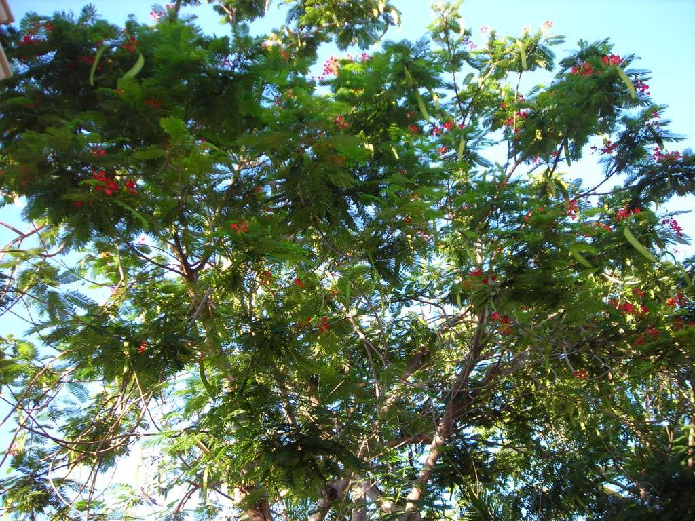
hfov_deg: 49.0
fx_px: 763
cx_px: 348
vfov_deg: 37.7
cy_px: 260
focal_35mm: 38
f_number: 3.2
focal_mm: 6.3
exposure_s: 1/111
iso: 119
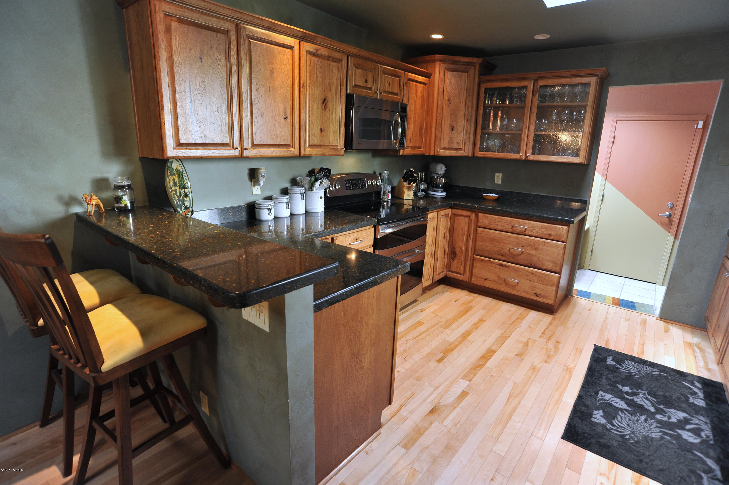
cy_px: 242
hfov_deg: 90.0
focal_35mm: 18
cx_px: 364
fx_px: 364
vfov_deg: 67.3
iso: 1000
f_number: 6.3
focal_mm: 18
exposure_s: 1/30
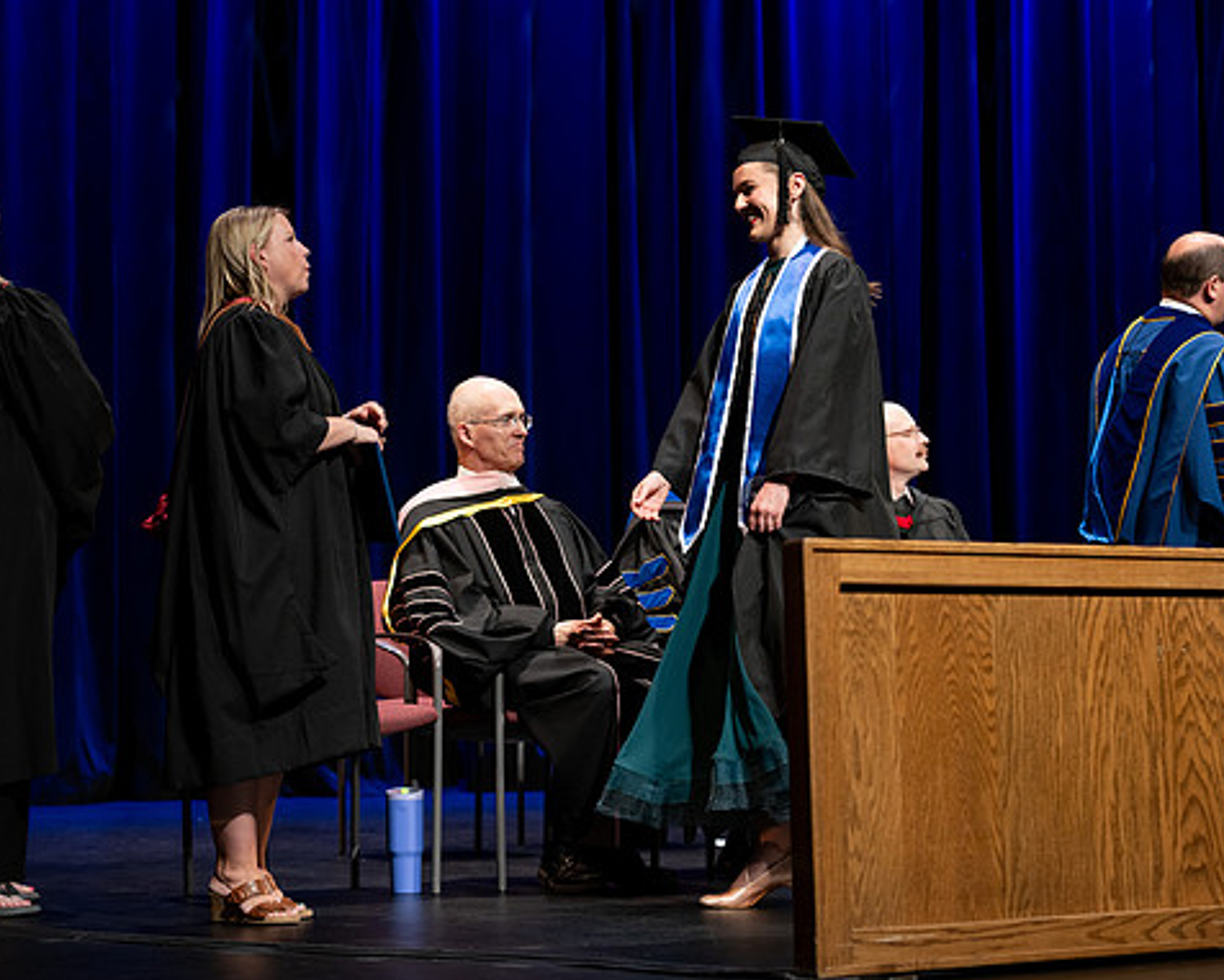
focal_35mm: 80
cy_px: 495
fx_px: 2899
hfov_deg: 23.8
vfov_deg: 19.2
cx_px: 648
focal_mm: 70
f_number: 2.8
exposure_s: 1/250
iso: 500
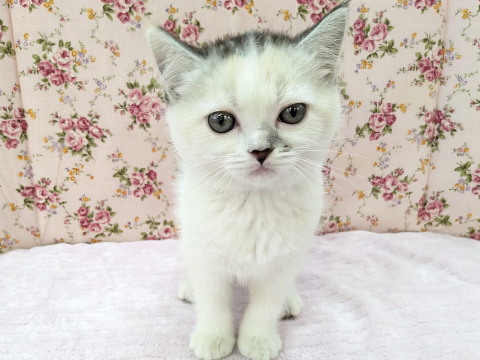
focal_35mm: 28
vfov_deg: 49.8
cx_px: 237
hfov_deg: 63.4
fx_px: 388
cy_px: 181
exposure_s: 1/99.9
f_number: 1.73
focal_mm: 4.38
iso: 174
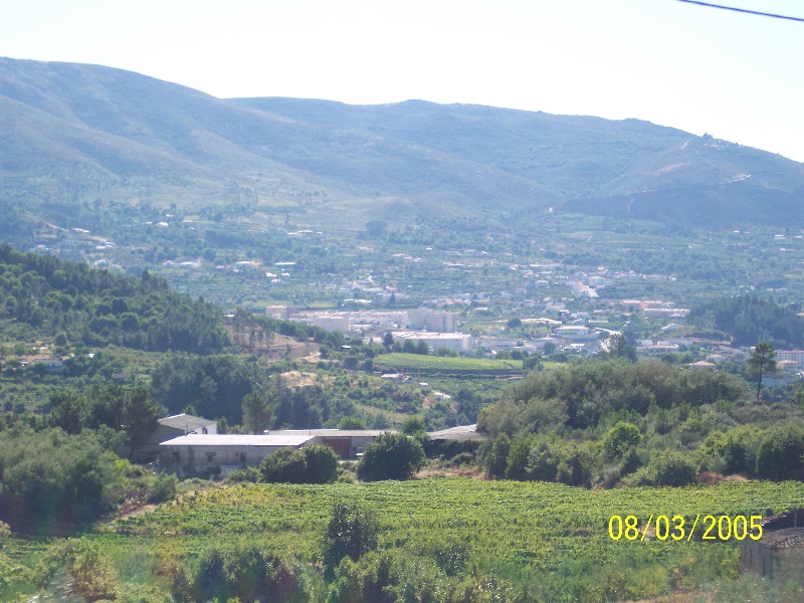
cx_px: 402
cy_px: 302
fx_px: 2648
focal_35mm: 114
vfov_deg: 13.0
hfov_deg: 17.3
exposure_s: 1/500
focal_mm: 24
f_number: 4.8
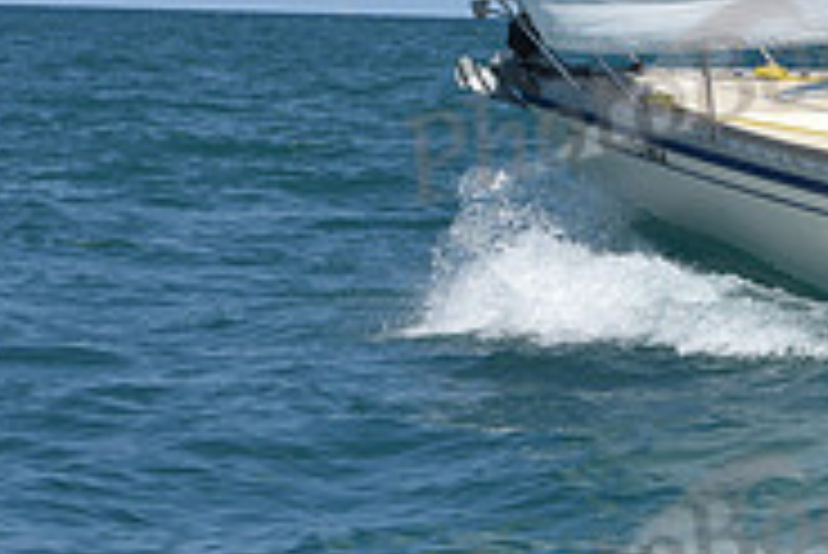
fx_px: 5087
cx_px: 1274
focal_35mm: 221
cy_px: -209
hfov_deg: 9.1
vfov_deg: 6.2
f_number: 8
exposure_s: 1/1250
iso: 250
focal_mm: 70
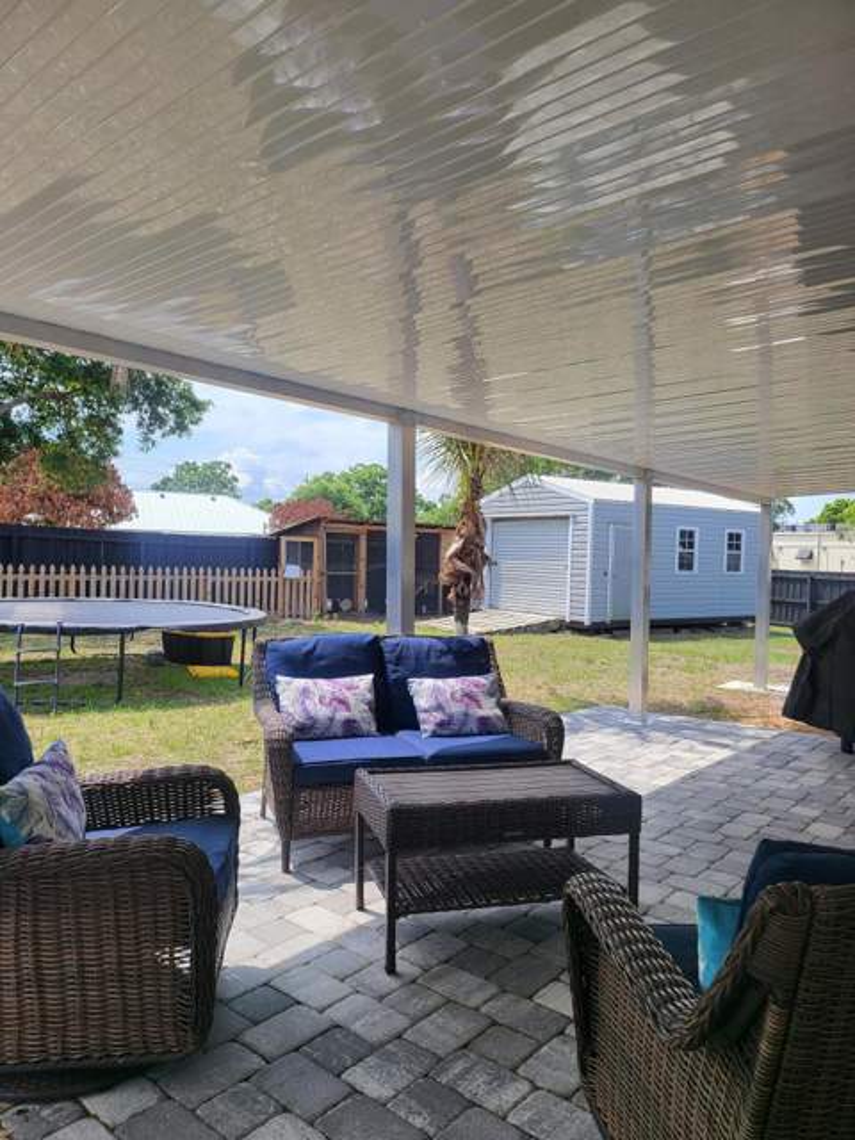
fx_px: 790
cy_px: 570
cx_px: 428
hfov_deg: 56.8
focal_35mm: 24
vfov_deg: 71.6
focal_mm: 5
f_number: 1.8
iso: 40
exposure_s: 1/1361
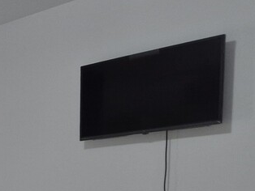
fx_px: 553
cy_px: 278
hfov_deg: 21.3
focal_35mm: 75
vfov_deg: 17.8
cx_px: -140
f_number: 1.8
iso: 160
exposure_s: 1/180
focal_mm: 5.4
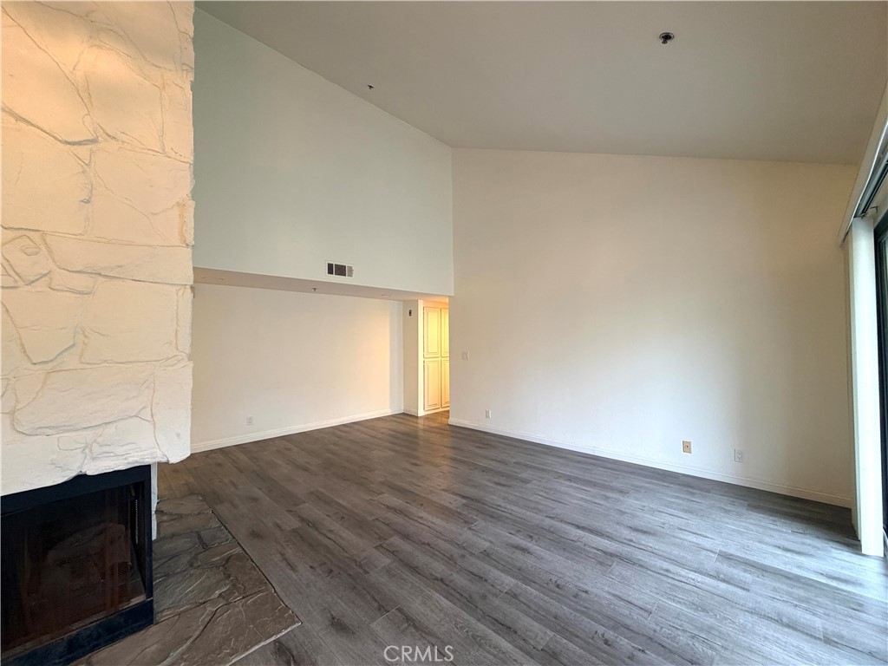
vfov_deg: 85.7
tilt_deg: +1.6
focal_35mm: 14
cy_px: 333
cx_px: 444
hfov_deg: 102.1
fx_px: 359
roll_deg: +0.4
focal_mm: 2.22
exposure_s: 1/60
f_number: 2.2
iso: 160
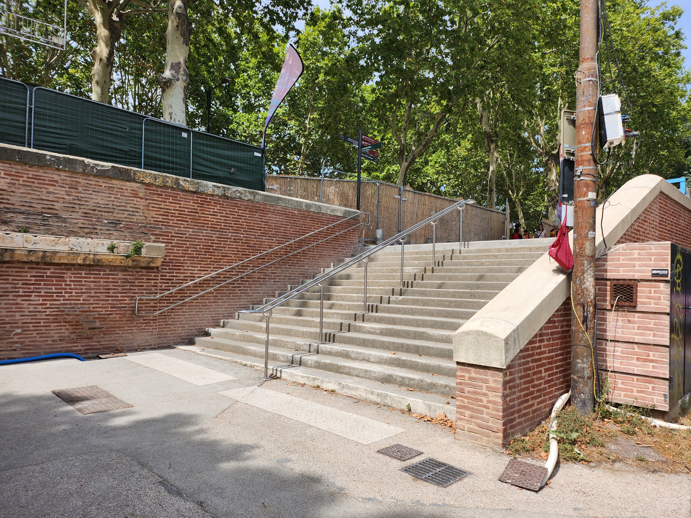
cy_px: 259
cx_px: 346
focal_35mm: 24
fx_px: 479
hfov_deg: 71.6
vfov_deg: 56.8
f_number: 1.8
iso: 50
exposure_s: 1/1951
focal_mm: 5
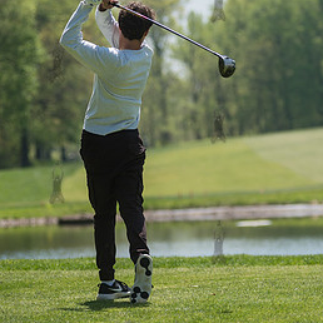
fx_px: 2956
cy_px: 121
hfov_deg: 6.3
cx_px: 216
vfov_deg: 6.3
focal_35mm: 280
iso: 100
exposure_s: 1/1250
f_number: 3.5
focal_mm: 145
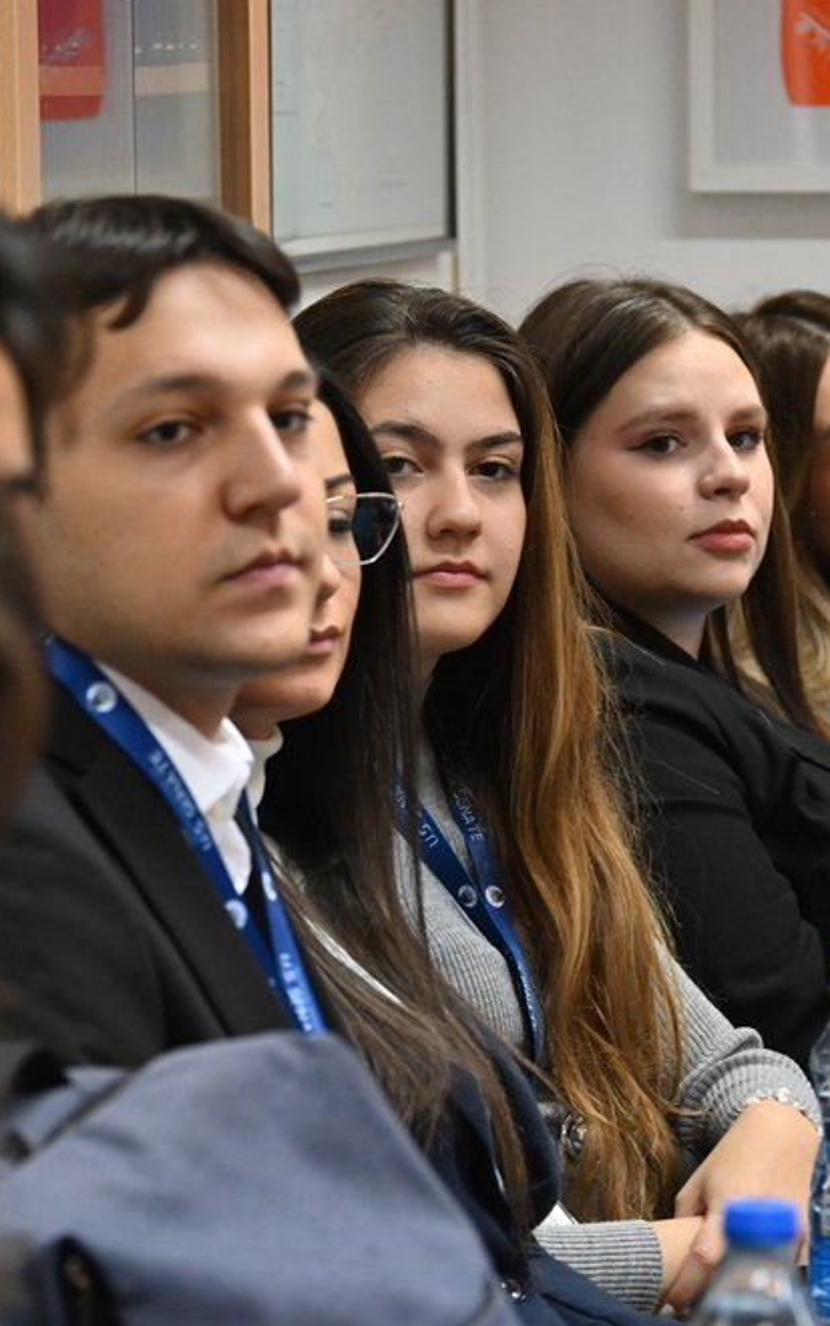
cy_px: 674
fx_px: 9864
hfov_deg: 4.8
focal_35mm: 273
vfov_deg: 7.7
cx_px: 537
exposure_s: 1/40
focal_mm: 115
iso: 2000
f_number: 5
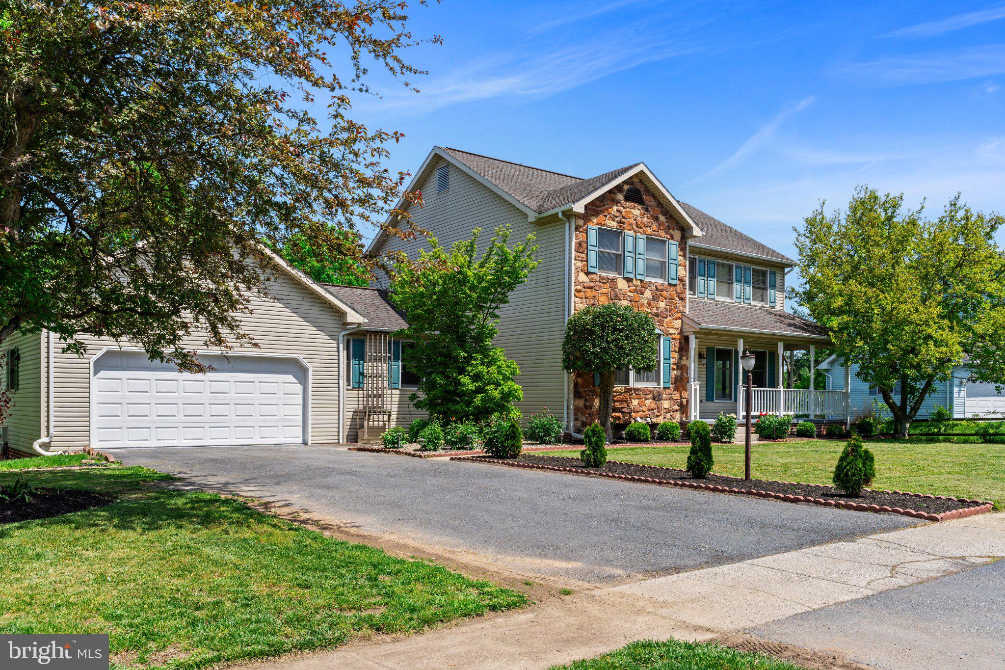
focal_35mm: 29
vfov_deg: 44.8
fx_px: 812
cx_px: 502
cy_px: 335
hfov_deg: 63.5
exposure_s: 1/320
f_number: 8
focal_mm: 29.1
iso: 100
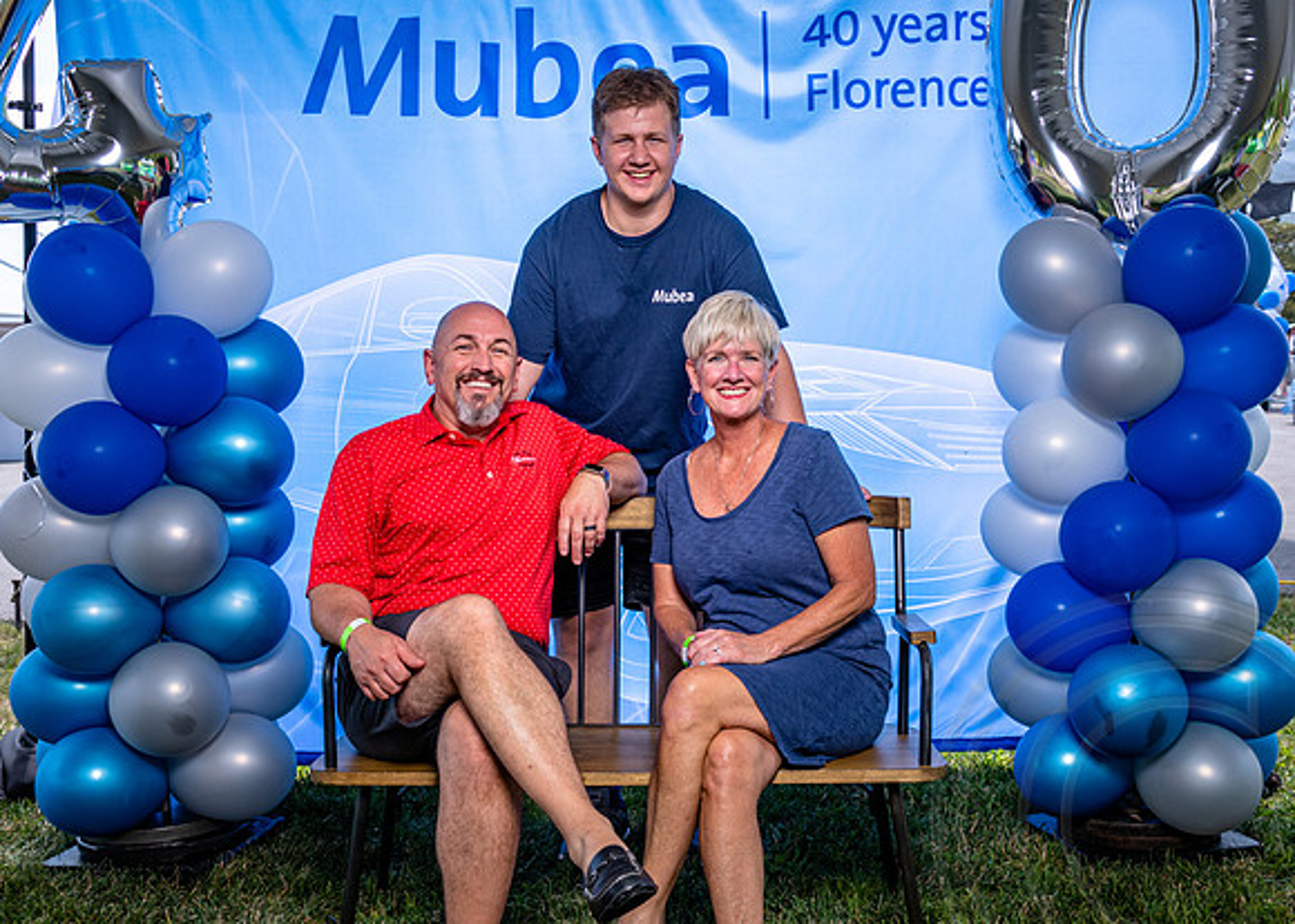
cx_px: 660
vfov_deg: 32.4
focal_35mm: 43
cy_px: 524
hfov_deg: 44.3
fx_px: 1591
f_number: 5.6
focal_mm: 32
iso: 200
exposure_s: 1/250
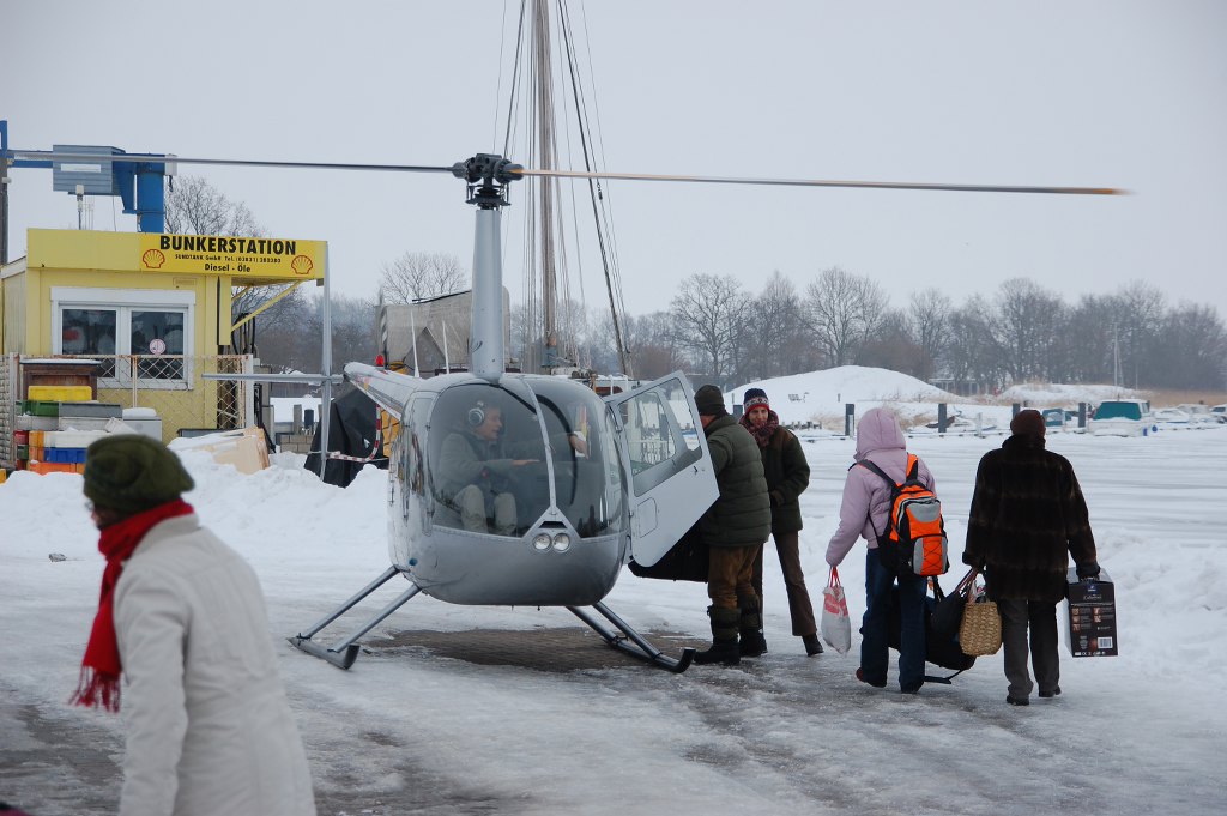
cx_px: 614
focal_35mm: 108
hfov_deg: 18.9
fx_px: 3678
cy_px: 408
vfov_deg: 12.7
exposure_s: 1/500
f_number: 5.6
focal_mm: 72
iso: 250
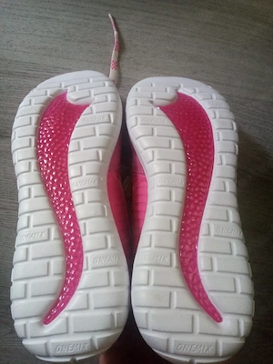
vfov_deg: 67.3
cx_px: 136
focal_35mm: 26
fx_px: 273
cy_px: 182
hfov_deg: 53.1
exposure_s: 1/33.4
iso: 441
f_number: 1.8
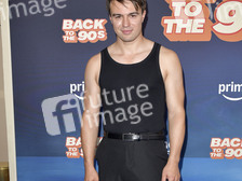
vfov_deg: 25.7
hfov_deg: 34.9
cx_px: 129
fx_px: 385
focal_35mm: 55
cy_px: 164
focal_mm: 32
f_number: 6.3
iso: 800
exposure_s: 1/200
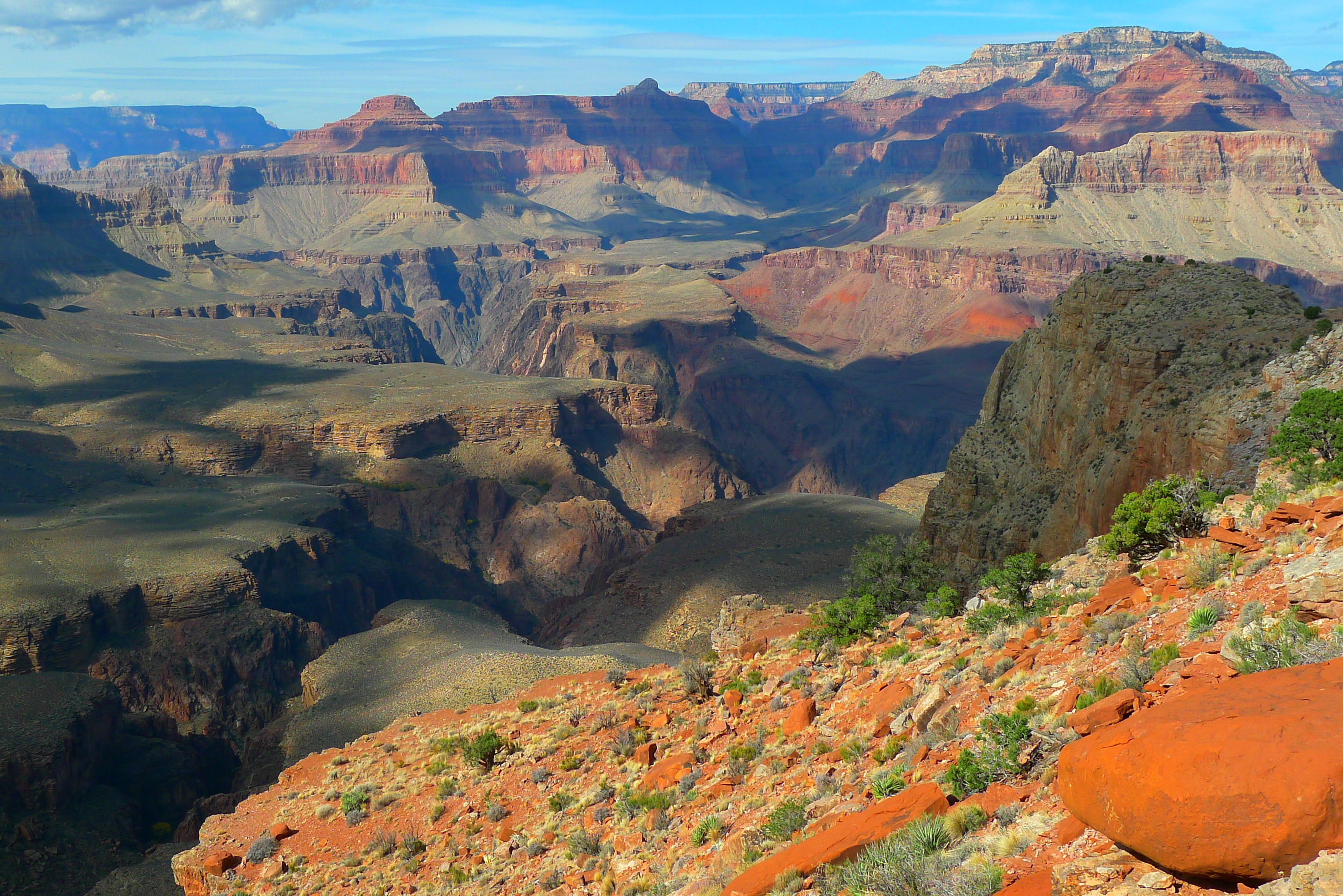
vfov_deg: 32.7
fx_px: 1530
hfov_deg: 47.3
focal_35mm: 41
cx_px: 614
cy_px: 448
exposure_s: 1/500
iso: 80
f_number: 4
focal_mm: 6.8
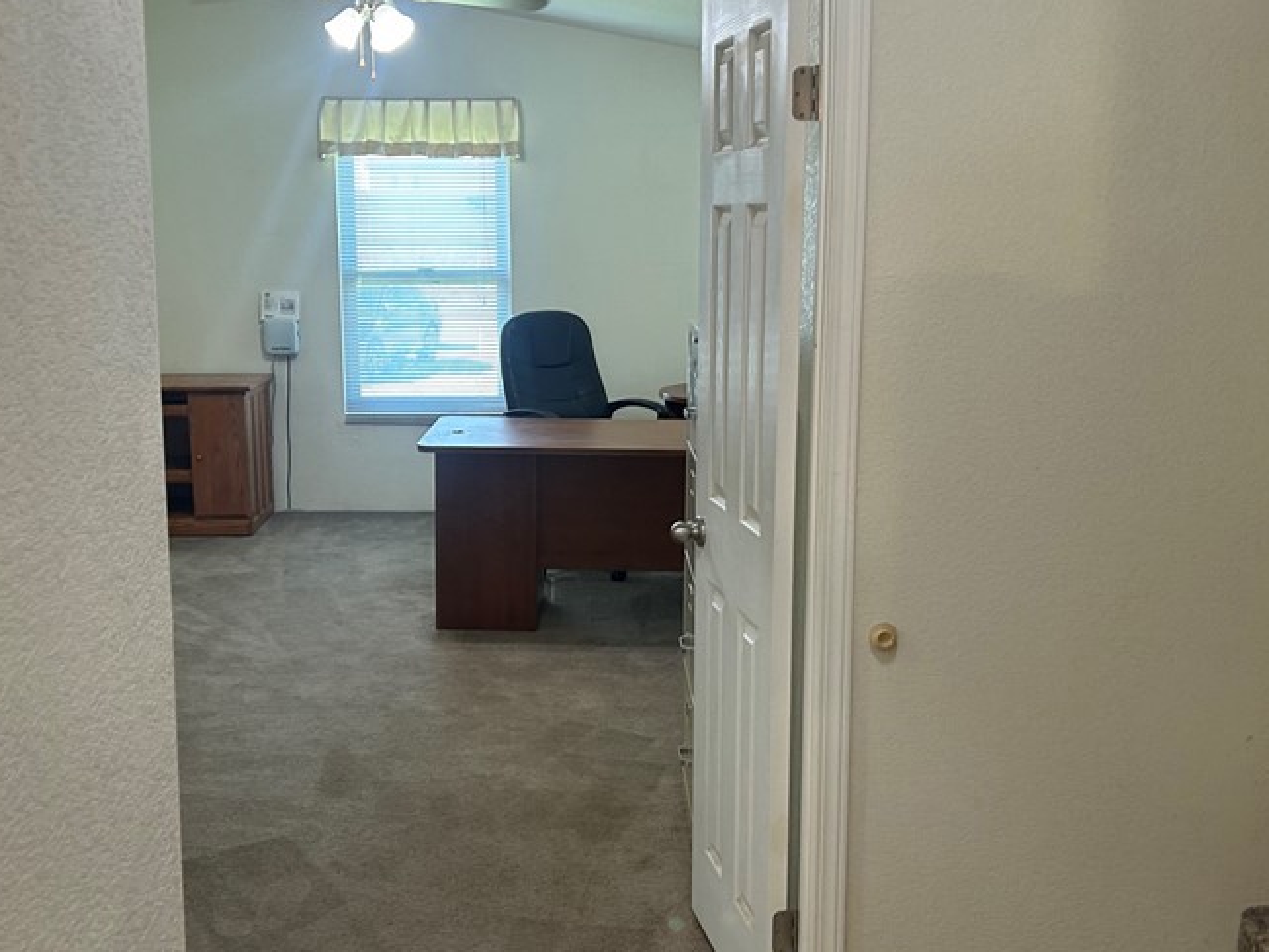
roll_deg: +0.1
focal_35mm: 41
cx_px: 536
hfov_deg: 45.6
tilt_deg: -11.0
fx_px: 1503
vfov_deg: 35.1
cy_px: 498
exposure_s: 1/60
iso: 125
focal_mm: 5.7
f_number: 1.5
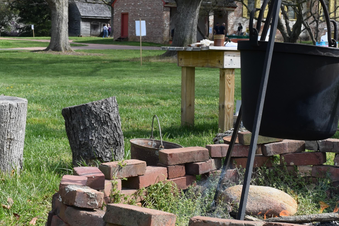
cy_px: 70
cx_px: 263
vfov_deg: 16.2
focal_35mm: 84
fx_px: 793
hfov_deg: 23.8
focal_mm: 23
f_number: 8
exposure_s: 1/250
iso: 200
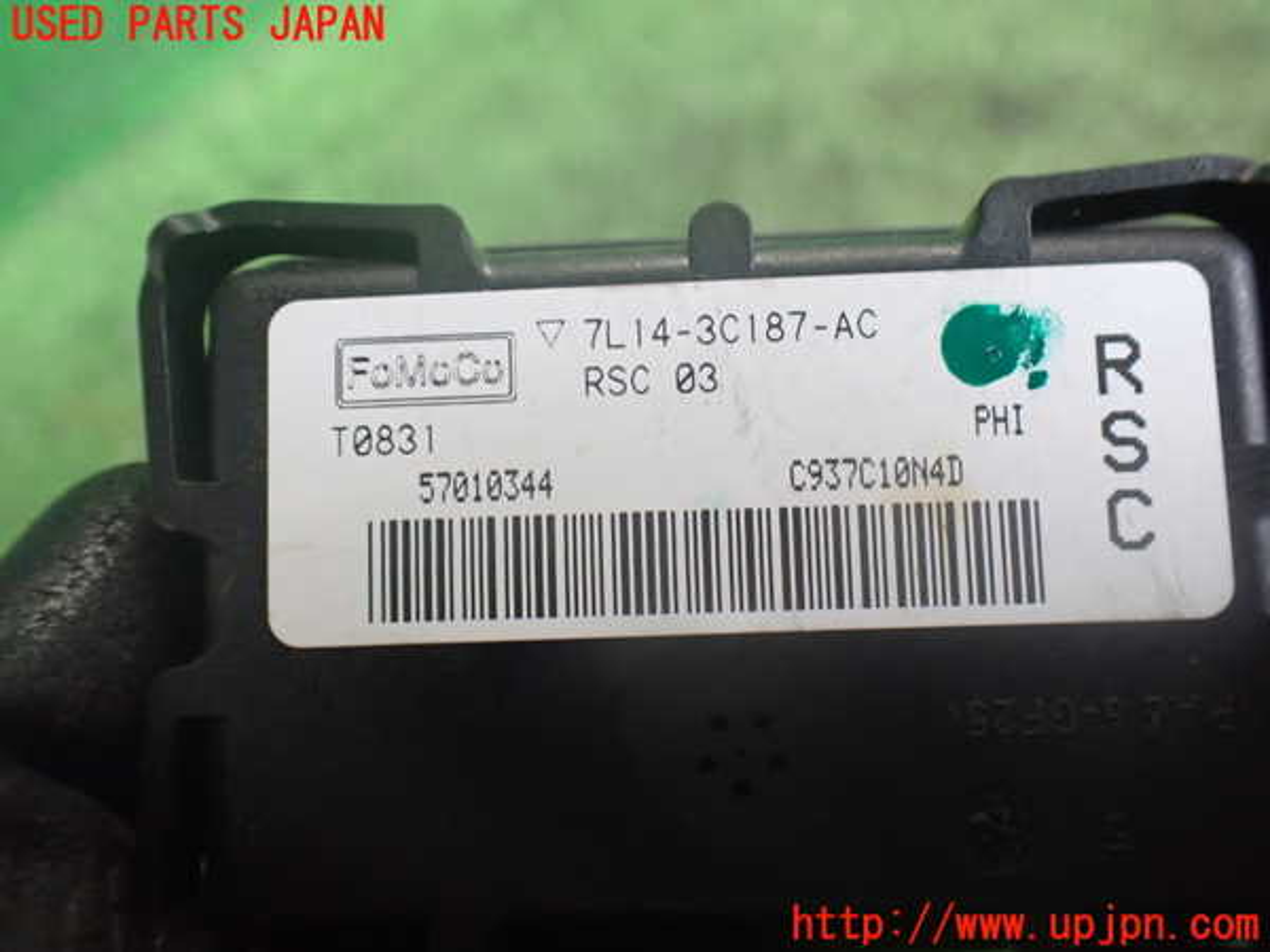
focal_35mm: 30
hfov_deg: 60.0
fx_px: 1101
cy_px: 476
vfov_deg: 46.8
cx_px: 635
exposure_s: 1/125
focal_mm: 5.4
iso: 800
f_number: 2.3
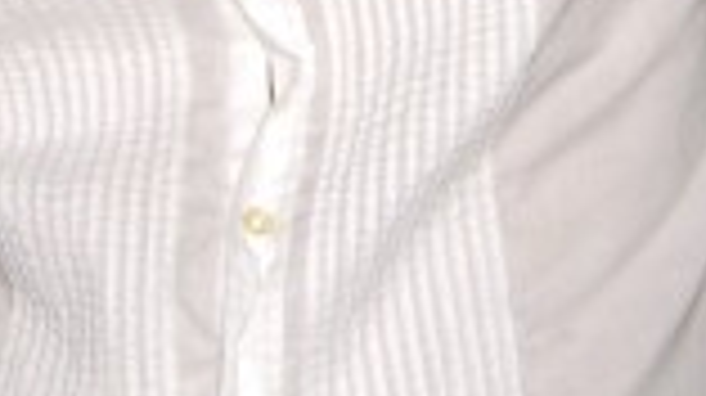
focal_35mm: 255
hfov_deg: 8.4
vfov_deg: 4.7
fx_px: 4770
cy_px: -446
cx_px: 603
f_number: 3.1
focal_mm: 9.5
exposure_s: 1/60
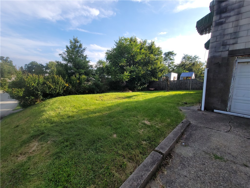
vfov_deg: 89.9
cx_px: 125
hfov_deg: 106.2
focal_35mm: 13
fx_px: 94
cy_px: 94
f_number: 2.2
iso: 64
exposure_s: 1/1022
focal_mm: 2.2
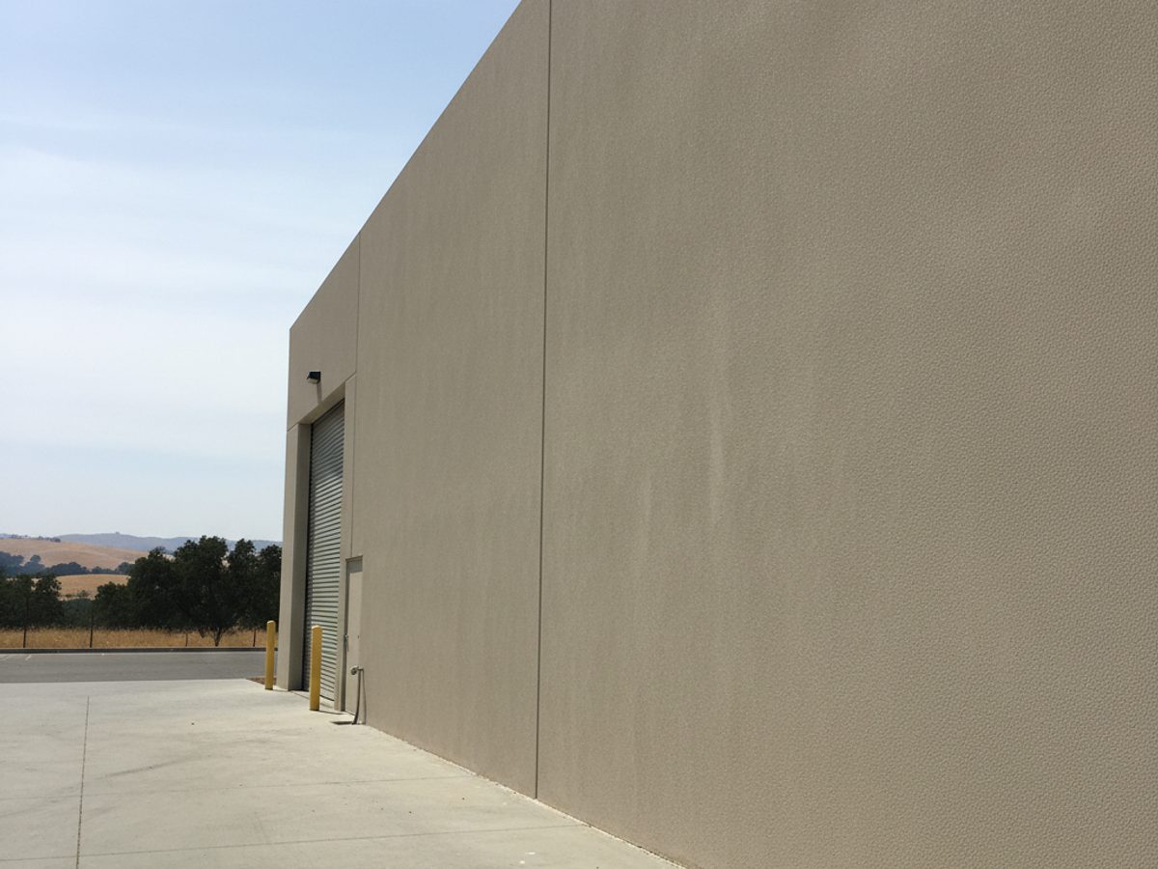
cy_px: 434
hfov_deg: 73.9
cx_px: 579
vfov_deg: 58.9
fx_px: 769
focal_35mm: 23
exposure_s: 1/672
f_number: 1.8
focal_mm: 6.4
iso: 571
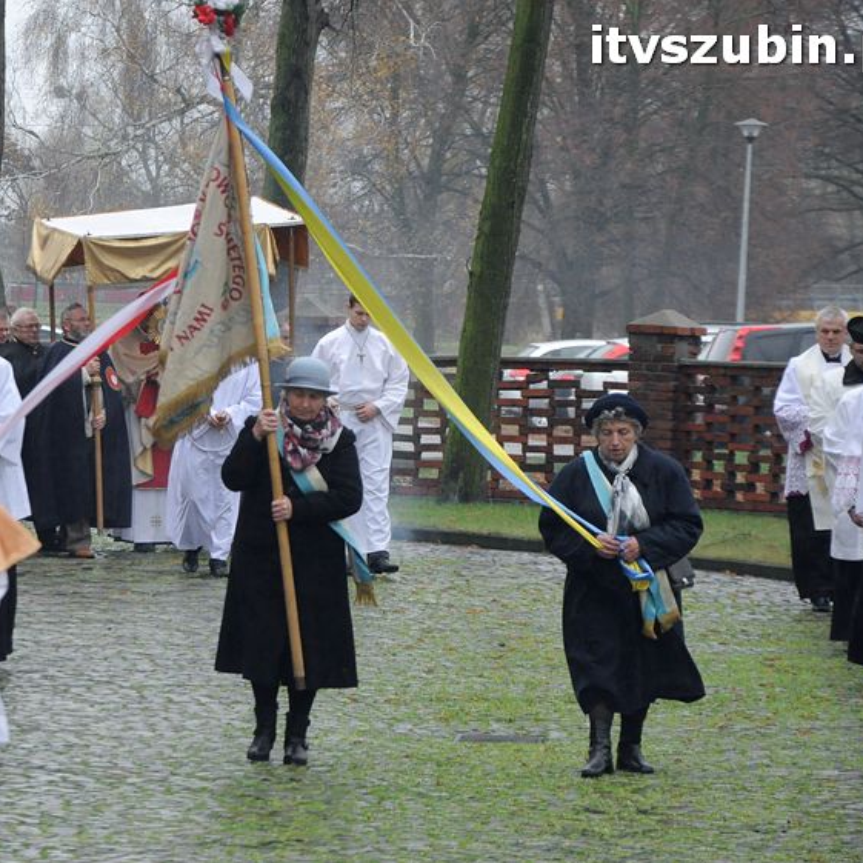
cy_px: 433
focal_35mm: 203
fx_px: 5716
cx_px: 283
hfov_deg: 8.6
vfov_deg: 8.6
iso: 1600
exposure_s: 1/400
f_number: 5.6
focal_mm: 105
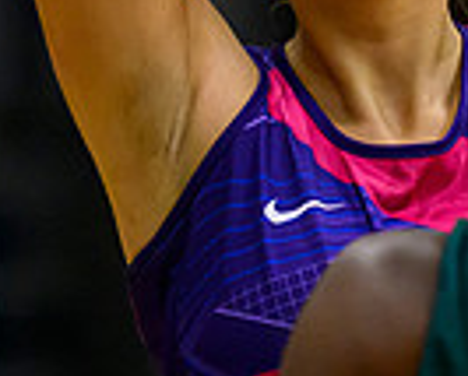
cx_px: 512
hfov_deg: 1.8
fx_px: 14589
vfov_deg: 1.5
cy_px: -266
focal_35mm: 1051
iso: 4000
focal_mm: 200
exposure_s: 1/1000
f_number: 2.8
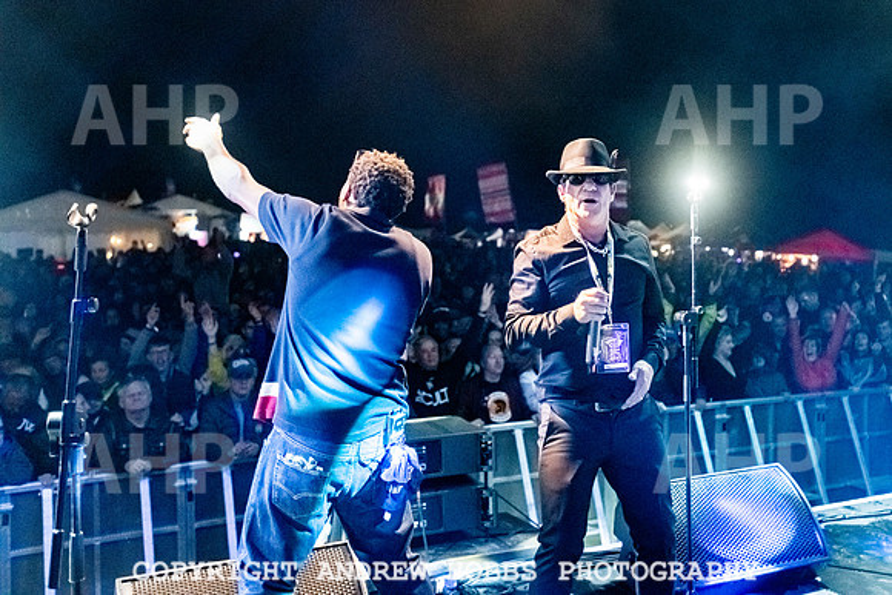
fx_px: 1126
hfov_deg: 42.7
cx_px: 579
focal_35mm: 45
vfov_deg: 29.4
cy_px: 209
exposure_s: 1/400
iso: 8000
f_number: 4
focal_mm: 35
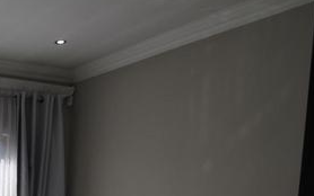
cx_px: -44
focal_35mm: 44
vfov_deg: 26.9
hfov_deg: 36.9
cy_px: 216
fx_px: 377
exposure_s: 1/160
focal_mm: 10
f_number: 6.3
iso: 100
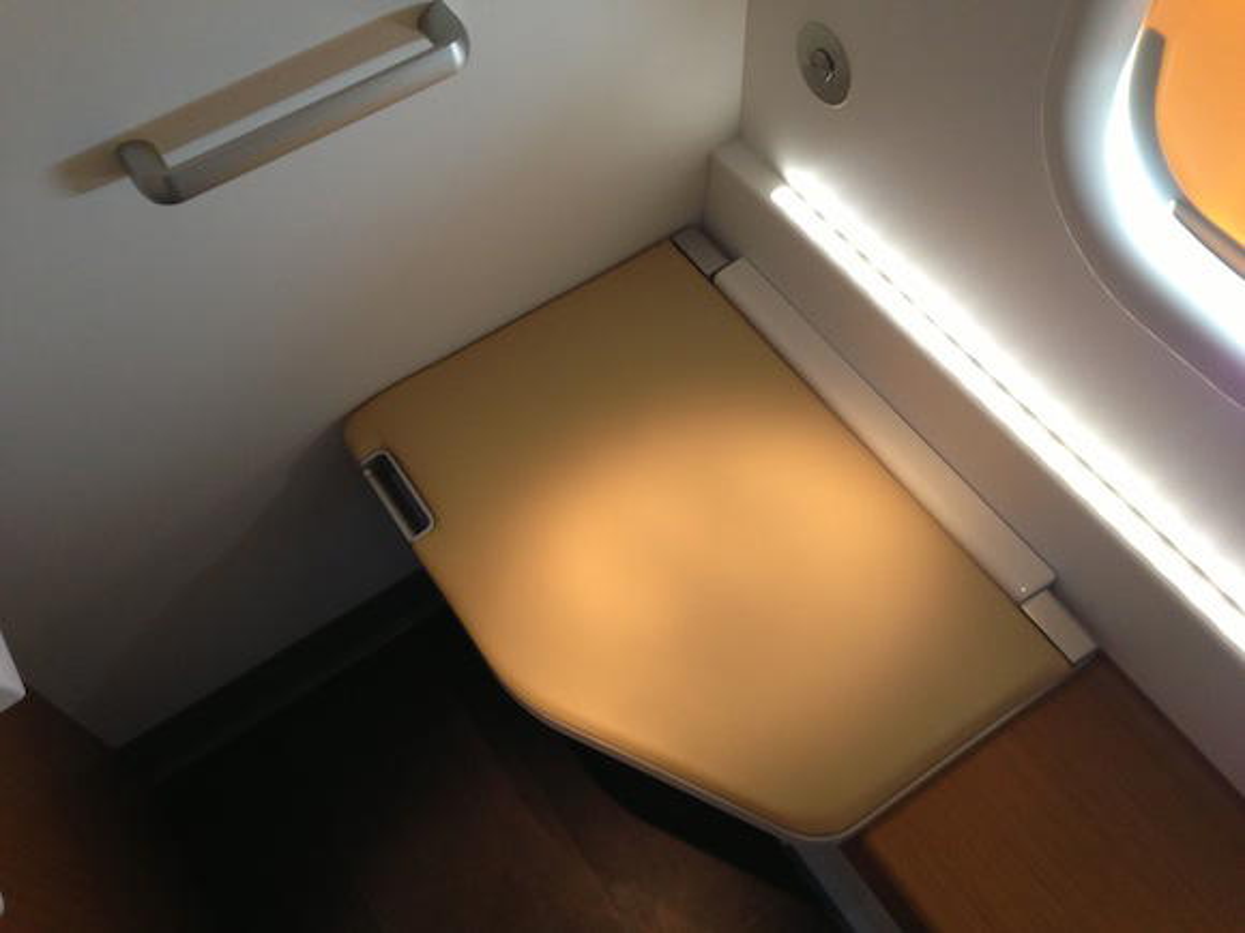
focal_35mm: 33
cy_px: 466
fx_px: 1187
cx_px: 622
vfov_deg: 42.9
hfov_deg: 55.4
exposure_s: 1/20
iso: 100
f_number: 2.4
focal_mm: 4.13
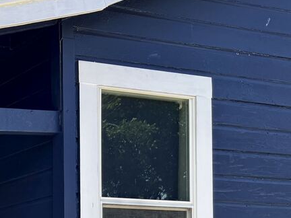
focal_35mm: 80
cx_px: -183
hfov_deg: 19.9
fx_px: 673
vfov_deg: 17.0
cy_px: 307
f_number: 1.78
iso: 100
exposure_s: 1/2053
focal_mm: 6.76
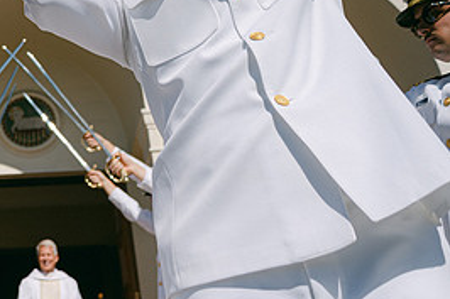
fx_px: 762
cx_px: -37
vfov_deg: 21.3
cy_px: -10
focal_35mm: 61
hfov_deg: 29.8
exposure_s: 1/5000
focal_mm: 28
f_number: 4
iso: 100
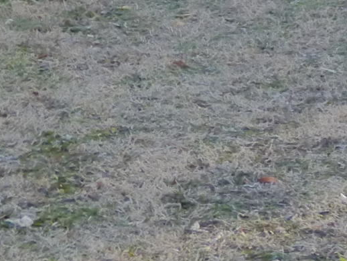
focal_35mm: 249
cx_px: 549
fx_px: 2497
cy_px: -324
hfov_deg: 7.8
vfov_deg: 5.8
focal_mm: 7.37
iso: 200
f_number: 3.6
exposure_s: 1/250
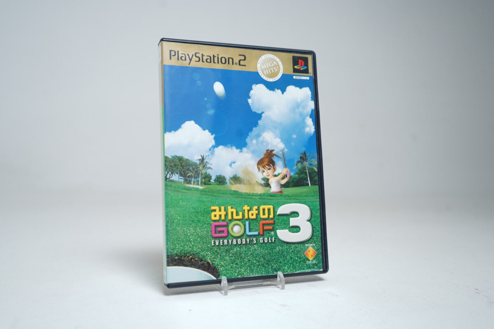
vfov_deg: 40.0
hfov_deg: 57.2
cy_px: 164
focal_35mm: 33
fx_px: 453
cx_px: 247
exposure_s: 1/5
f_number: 5
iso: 64
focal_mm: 33
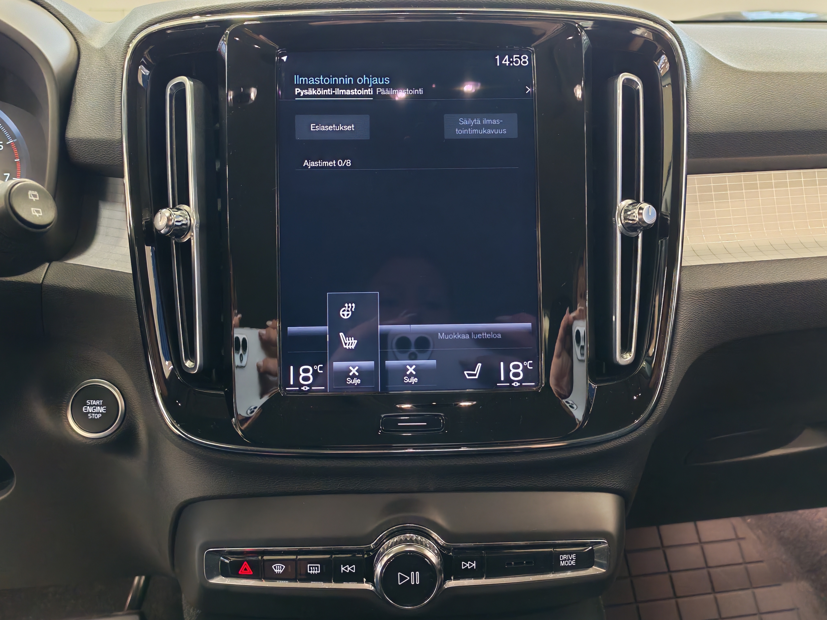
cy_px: 310
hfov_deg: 58.4
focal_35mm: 31
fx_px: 741
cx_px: 414
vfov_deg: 45.4
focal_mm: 6.12
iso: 1250
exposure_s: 1/50
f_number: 1.9
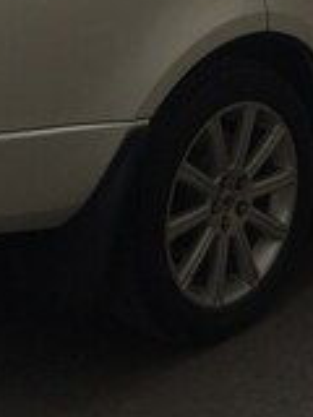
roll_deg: +1.3
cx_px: 219
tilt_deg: -5.9
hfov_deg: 16.4
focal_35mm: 90
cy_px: -104
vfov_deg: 20.2
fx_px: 1085
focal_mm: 4.15
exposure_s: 1/1368
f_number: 2.2
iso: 32
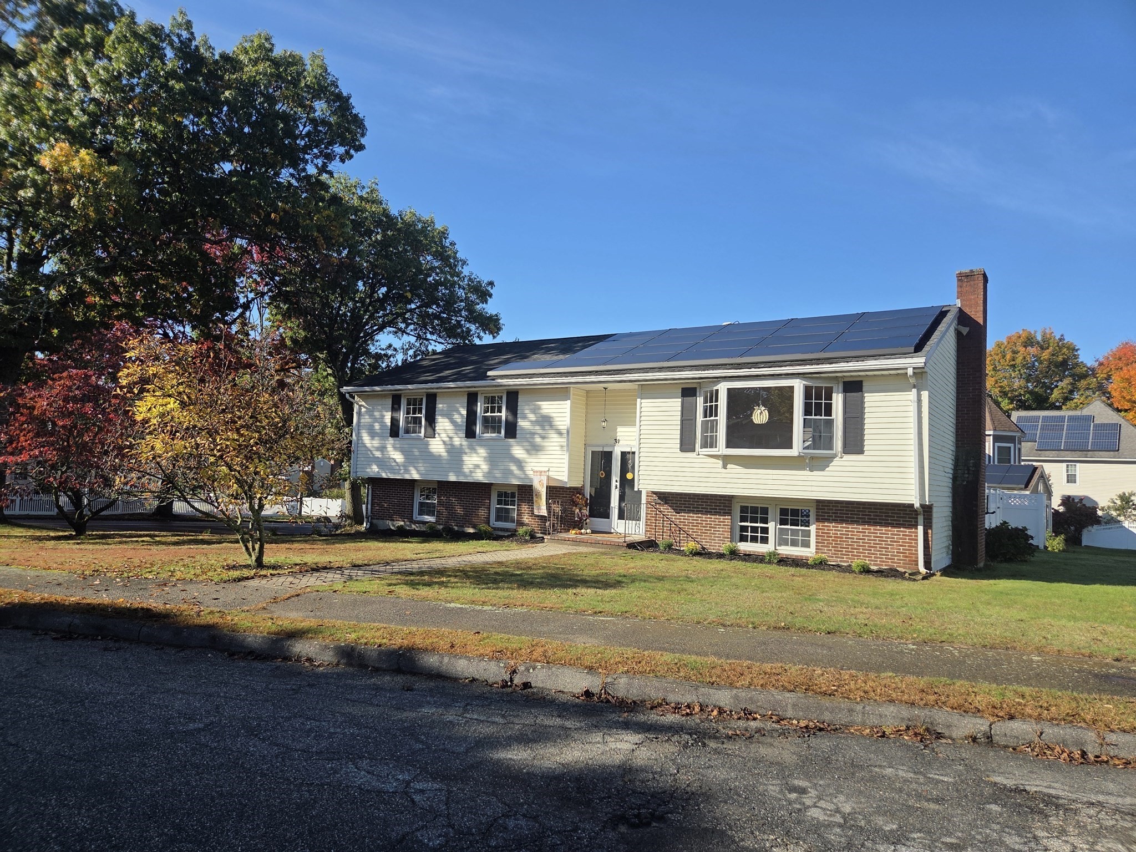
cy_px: 426
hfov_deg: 73.9
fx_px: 755
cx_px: 568
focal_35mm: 23
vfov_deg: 58.9
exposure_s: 1/4771
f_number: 1.8
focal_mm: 5.4
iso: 80
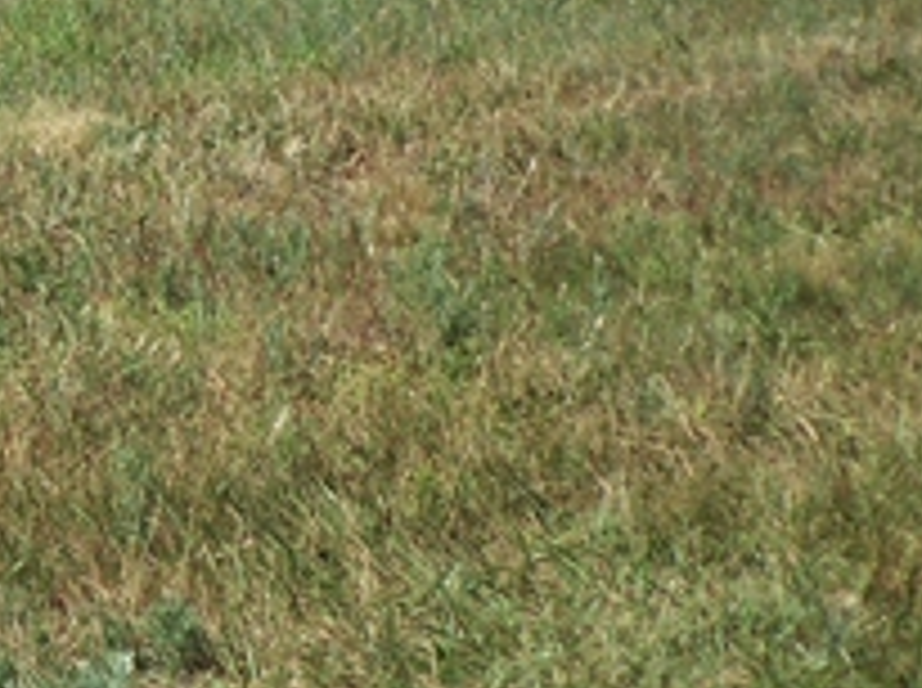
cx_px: -418
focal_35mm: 105
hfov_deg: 17.1
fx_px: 2792
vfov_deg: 13.4
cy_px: -297
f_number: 8.8
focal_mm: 5.7
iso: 80
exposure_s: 1/160
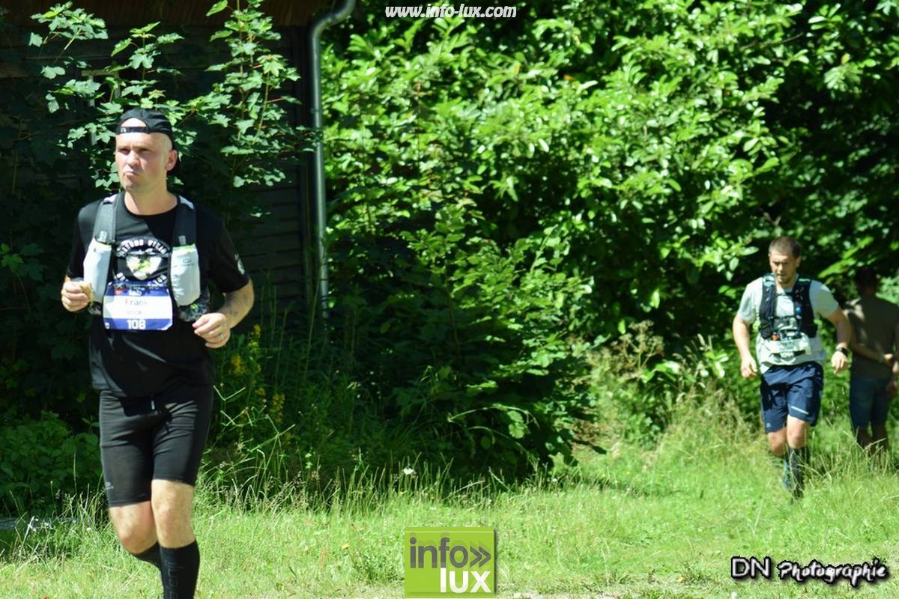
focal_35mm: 202
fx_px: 5056
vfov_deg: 6.8
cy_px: 300
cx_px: 450
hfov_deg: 10.2
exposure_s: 1/500
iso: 250
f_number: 5.6
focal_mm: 135
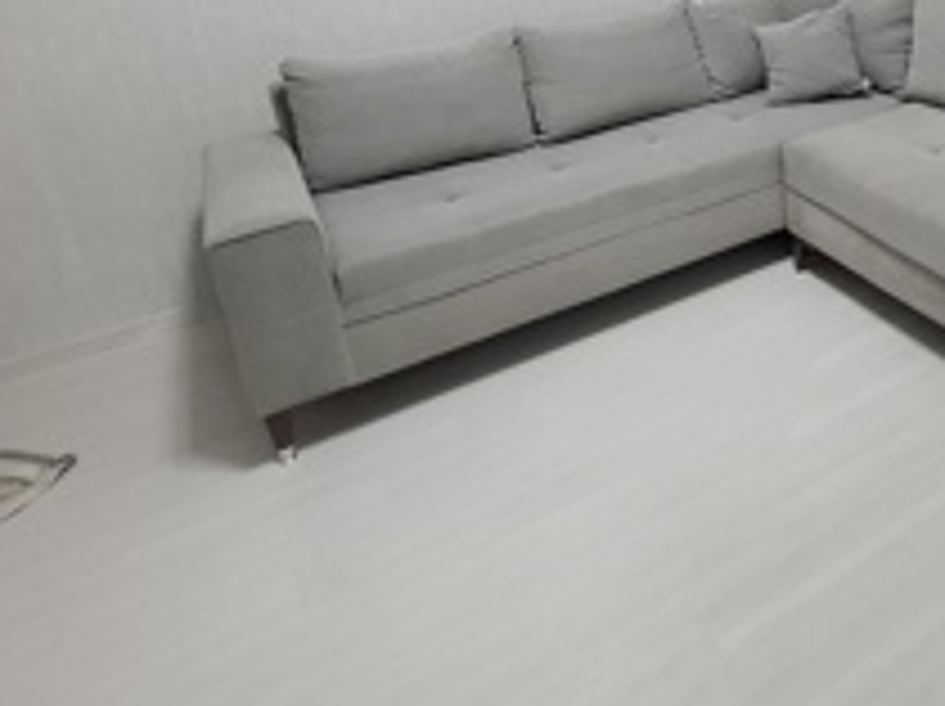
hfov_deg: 54.2
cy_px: 106
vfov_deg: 44.8
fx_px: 791
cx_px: 842
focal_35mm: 29
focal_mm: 1.74
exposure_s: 1/25
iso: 200
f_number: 2.2
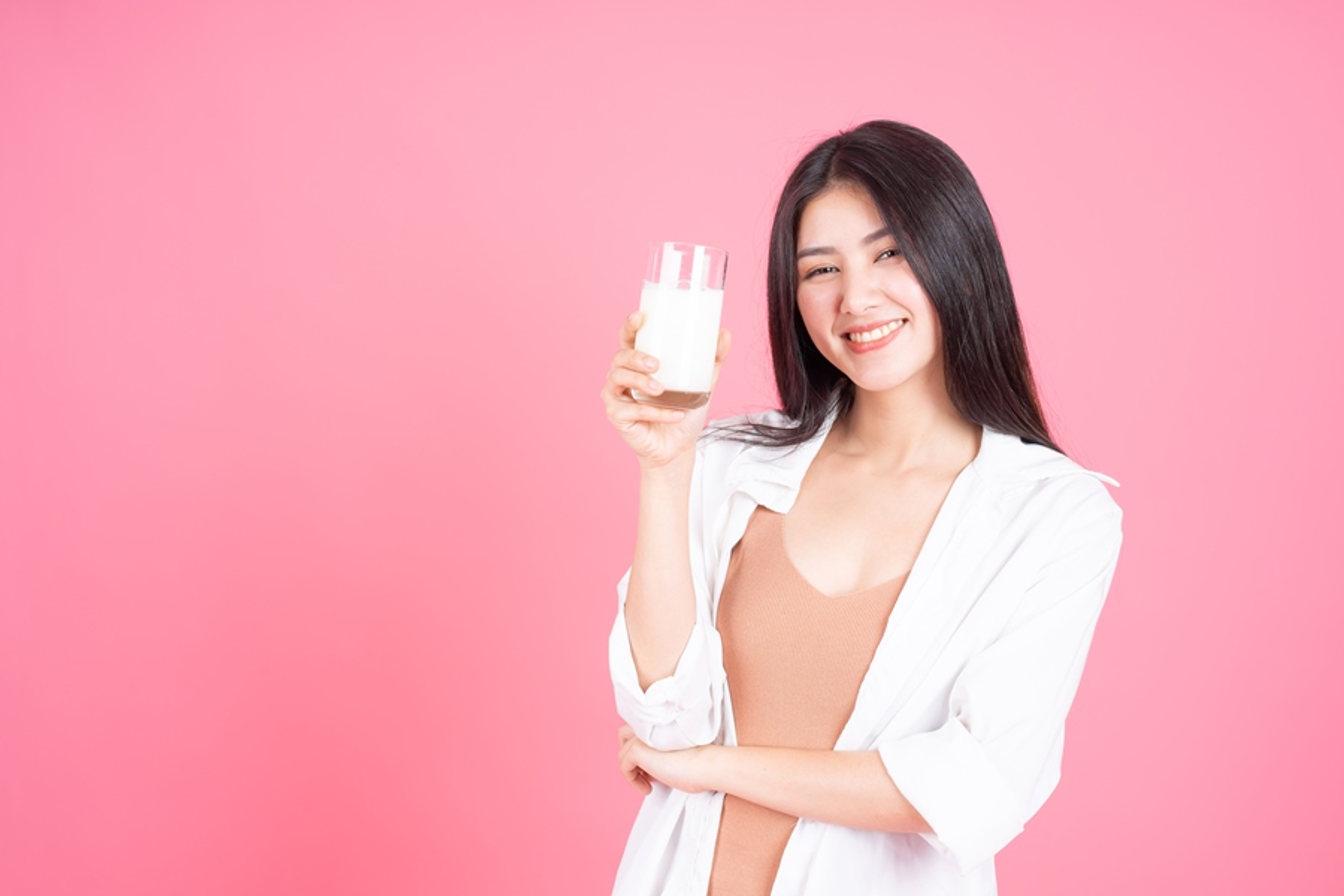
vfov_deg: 27.0
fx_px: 1867
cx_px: 672
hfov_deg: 39.6
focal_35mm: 50
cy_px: 448
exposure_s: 1/100
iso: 100
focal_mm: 50
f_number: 8
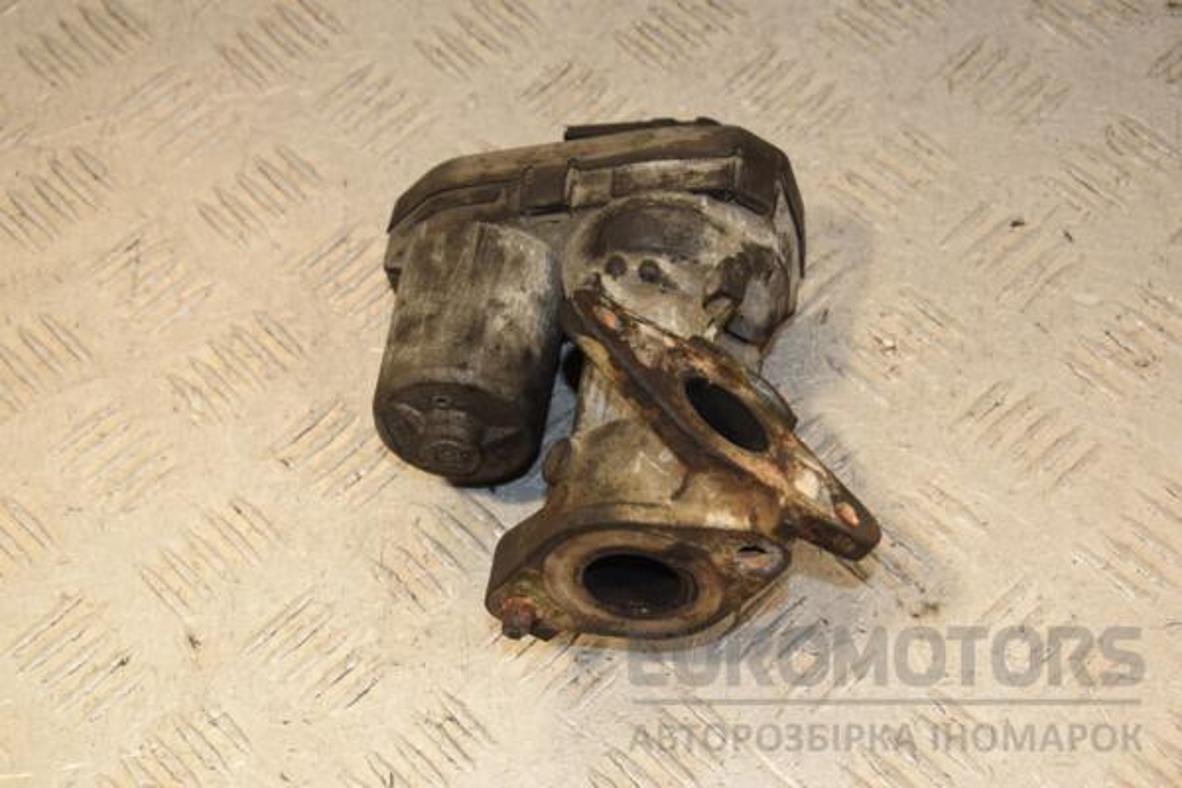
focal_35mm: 68
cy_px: 394
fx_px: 2216
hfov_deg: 29.9
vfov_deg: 20.2
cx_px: 591
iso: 800
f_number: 7.1
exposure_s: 1/200
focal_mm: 45
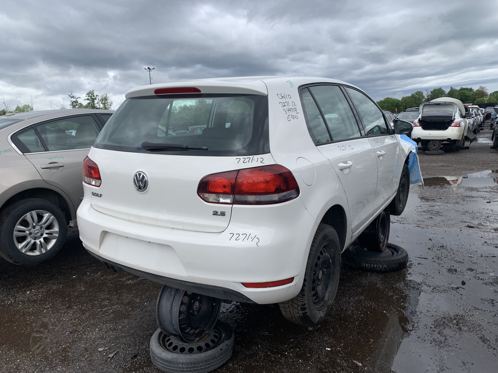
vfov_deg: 53.1
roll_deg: +3.3
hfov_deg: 67.3
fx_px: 374
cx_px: 249
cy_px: 186
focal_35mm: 26
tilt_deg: -9.2
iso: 25
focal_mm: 4.25
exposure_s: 1/1054
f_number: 1.8
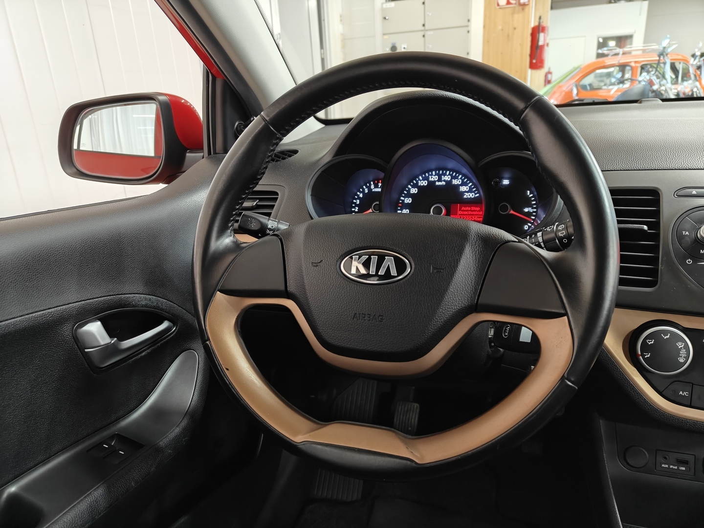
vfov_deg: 56.8
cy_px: 264
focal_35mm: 24
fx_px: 488
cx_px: 352
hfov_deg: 71.6
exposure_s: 1/44
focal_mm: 5.59
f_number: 1.8
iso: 160
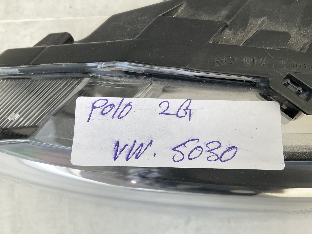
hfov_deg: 61.7
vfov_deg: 48.2
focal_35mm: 29
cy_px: 117
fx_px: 261
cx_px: 156
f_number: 1.8
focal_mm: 3
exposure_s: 1/179
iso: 16
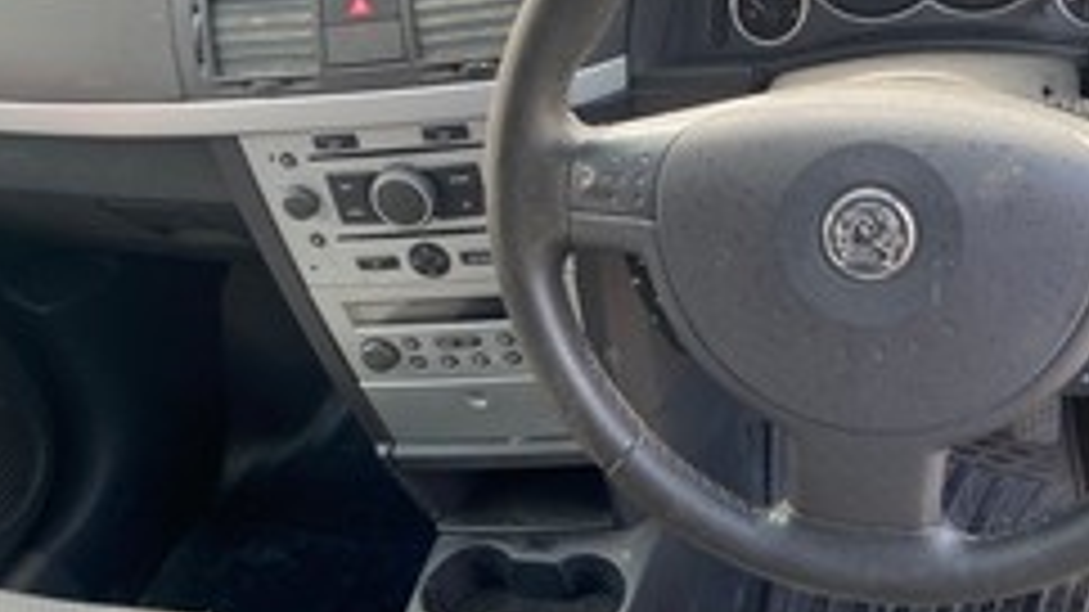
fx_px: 1184
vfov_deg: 29.0
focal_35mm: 41
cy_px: 279
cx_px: 734
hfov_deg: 48.5
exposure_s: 1/122
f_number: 1.8
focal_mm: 4.25
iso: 50
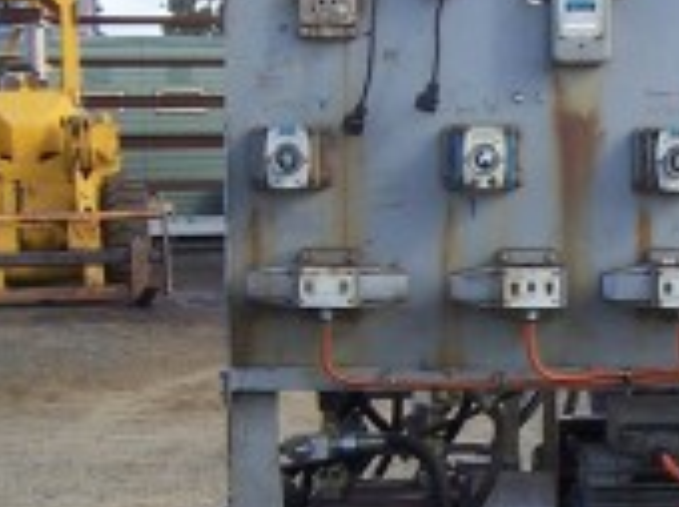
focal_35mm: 100
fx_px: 1959
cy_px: 371
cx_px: 579
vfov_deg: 14.7
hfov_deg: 19.4
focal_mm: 5.6
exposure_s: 1/143
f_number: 5.23
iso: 80
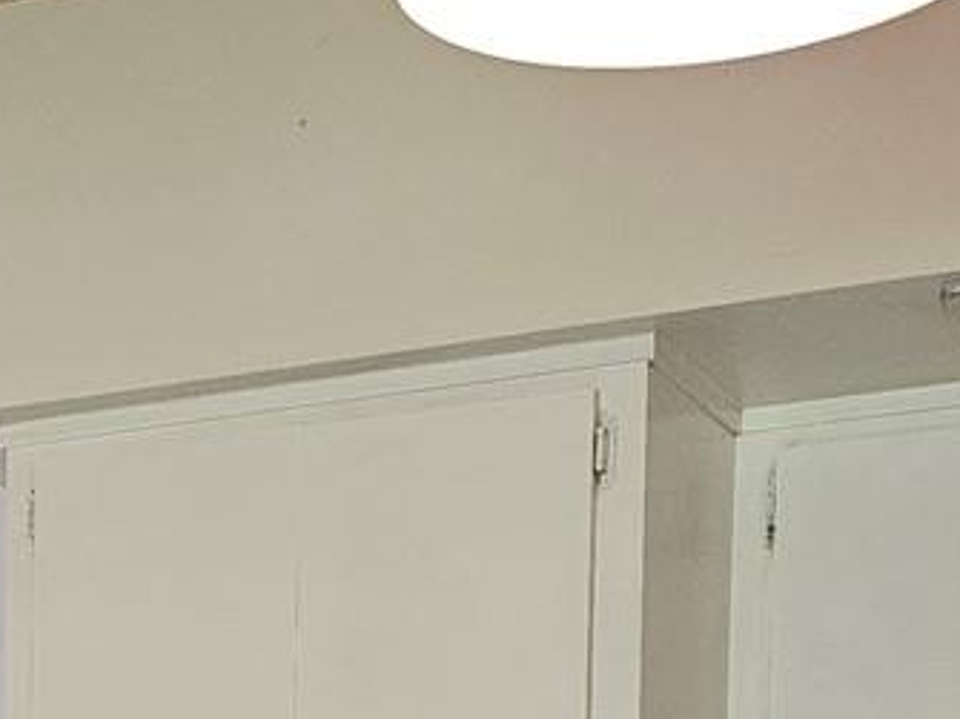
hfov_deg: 16.9
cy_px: 1338
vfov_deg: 12.2
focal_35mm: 110
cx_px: -264
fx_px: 3050
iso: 100
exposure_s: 1/60
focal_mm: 6.3
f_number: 1.7
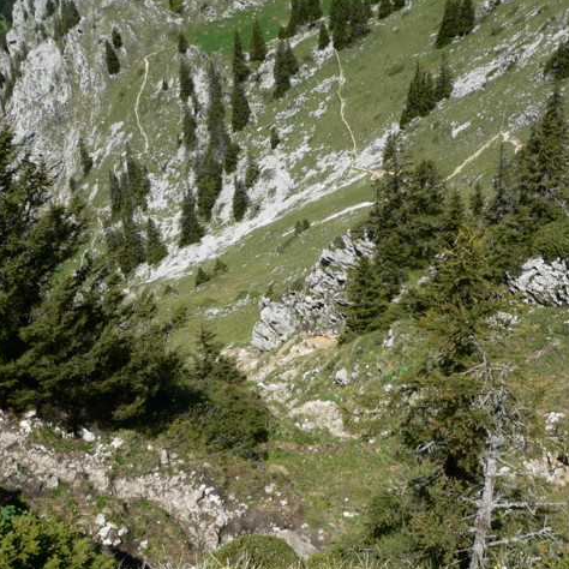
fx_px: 800
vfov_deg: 39.2
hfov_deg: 39.1
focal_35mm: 43
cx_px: 323
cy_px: 284
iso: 80
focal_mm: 6
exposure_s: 1/640
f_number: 4
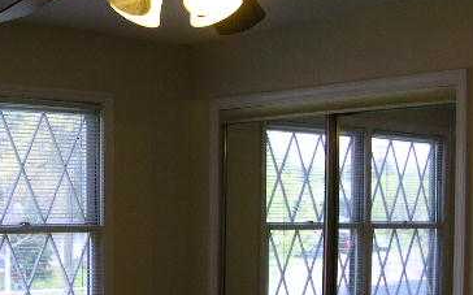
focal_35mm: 69
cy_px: 277
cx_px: 116
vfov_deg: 18.5
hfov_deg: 29.3
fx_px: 889
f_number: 2.7
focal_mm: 5.6
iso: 100
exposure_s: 1/66.4
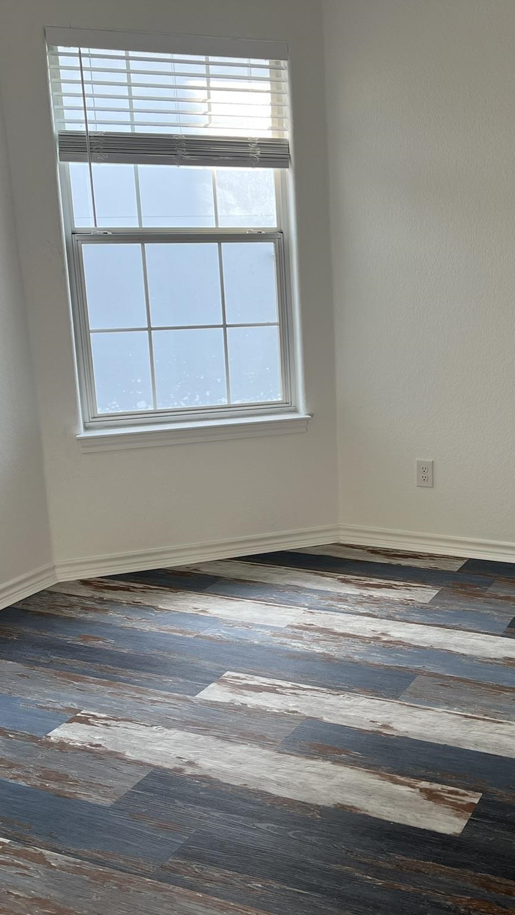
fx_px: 922
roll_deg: +1.0
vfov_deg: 52.8
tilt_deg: -13.4
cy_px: 455
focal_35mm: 38
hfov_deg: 30.4
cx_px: 420
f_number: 1.5
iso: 50
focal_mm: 5.7
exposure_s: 1/166
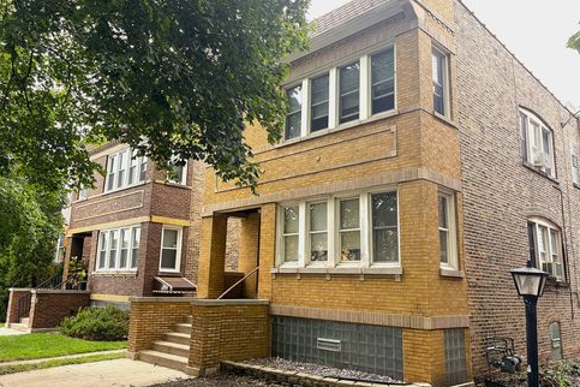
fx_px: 451
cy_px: 187
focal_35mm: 28
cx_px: 287
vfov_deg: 46.4
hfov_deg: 65.5
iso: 64
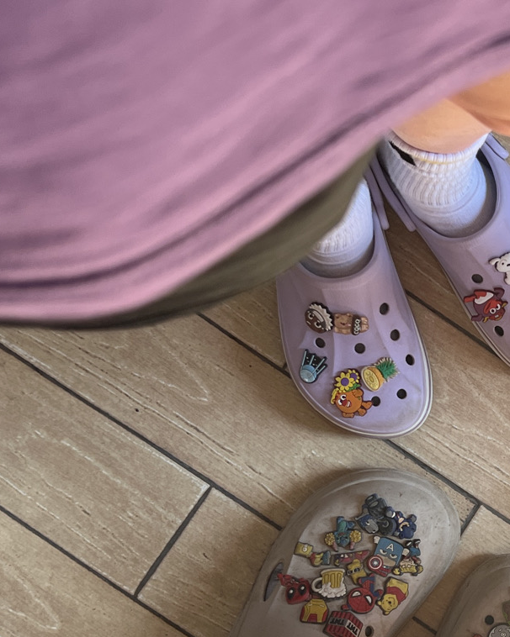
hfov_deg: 22.0
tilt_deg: -88.9
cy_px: 429
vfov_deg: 28.1
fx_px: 1265
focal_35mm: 67
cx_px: 506
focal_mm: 5.7
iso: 80
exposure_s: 1/121
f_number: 1.5
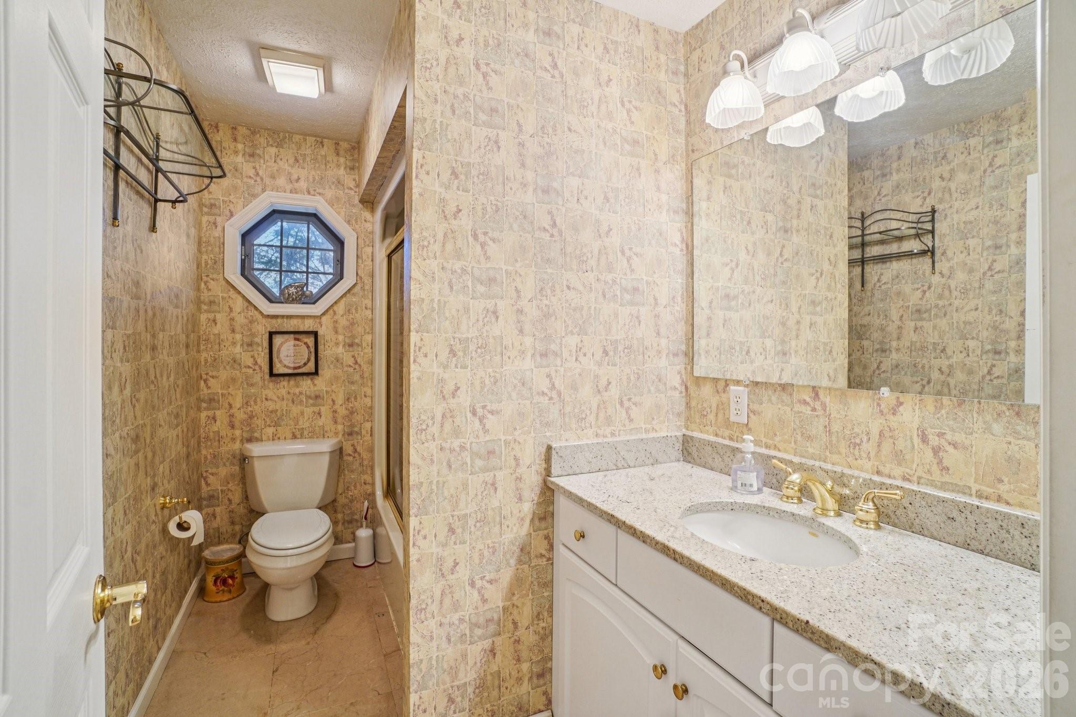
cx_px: 538
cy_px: 358
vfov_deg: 77.3
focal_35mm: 15
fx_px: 448
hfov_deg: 100.4
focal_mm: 10
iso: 400
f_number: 8
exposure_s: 1/13
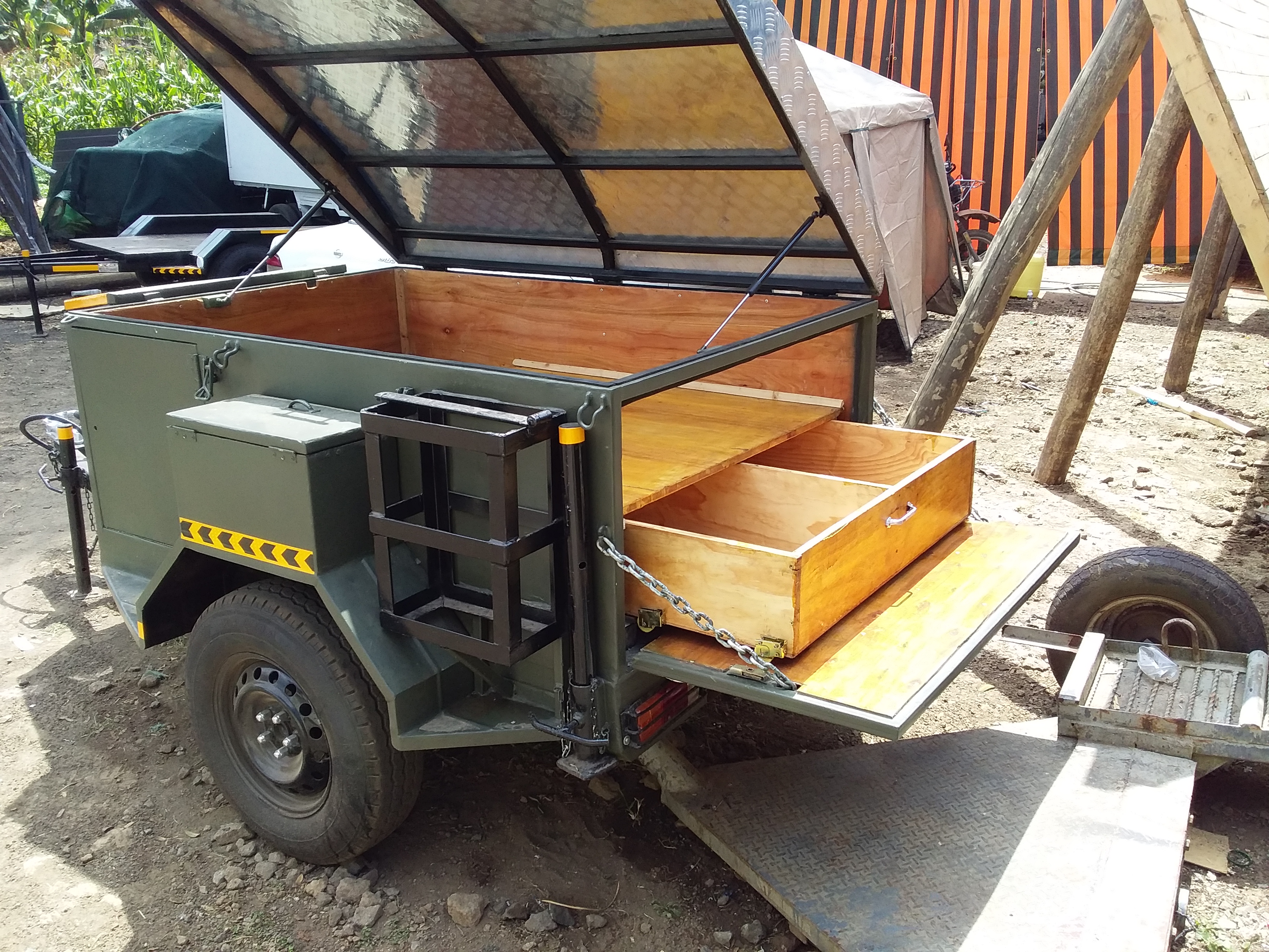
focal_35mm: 31
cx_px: 634
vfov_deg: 45.4
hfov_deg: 58.4
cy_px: 476
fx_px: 1136
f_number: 2.2
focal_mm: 3.3
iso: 40
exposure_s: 1/405
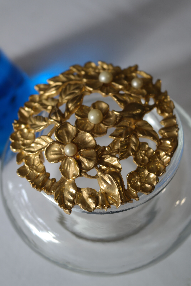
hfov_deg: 27.5
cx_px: 96
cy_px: 143
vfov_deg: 40.3
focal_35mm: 49
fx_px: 390
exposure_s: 1/60
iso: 200
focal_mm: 32
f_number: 4.5
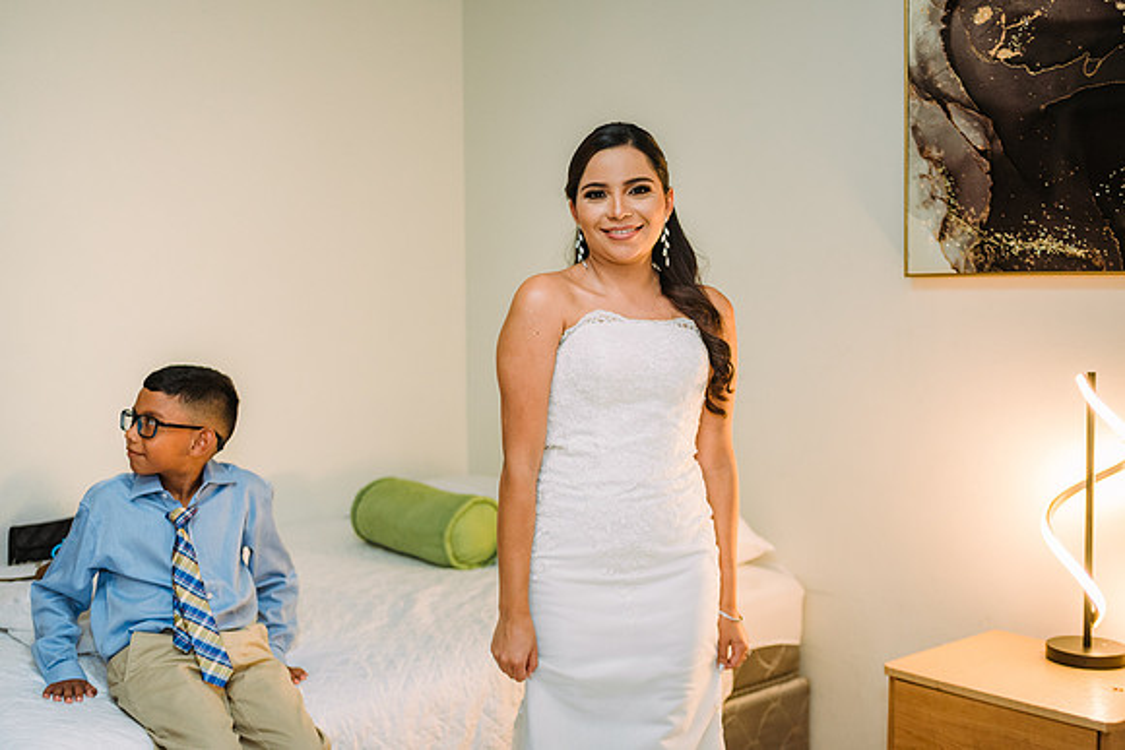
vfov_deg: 31.8
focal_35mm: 42
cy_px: 355
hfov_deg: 46.2
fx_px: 1318
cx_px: 532
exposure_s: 1/125
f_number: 2.8
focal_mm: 40
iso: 1250
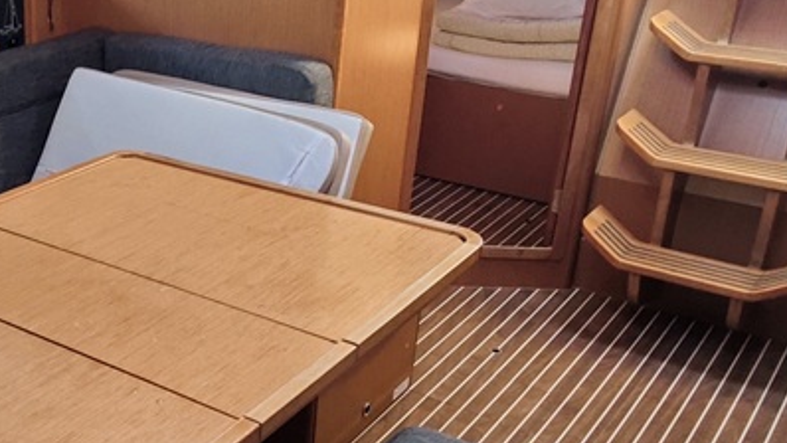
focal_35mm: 49
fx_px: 1023
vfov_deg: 24.4
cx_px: 49
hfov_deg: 38.6
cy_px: 241
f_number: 2.2
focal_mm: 2.16
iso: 250
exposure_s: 1/33.3
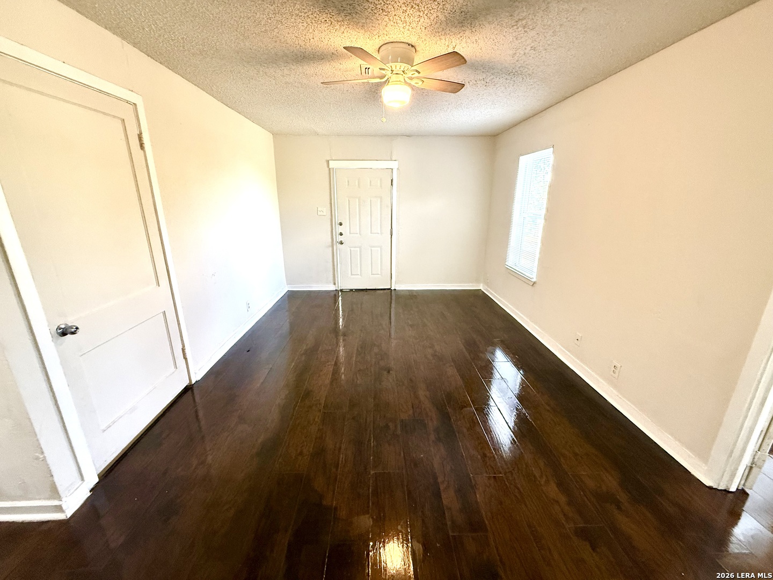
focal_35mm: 14
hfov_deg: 102.1
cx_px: 386
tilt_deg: -16.5
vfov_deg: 85.7
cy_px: 290
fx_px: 313
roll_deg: -1.2
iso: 400
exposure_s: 1/60
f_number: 2.2
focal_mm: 2.22
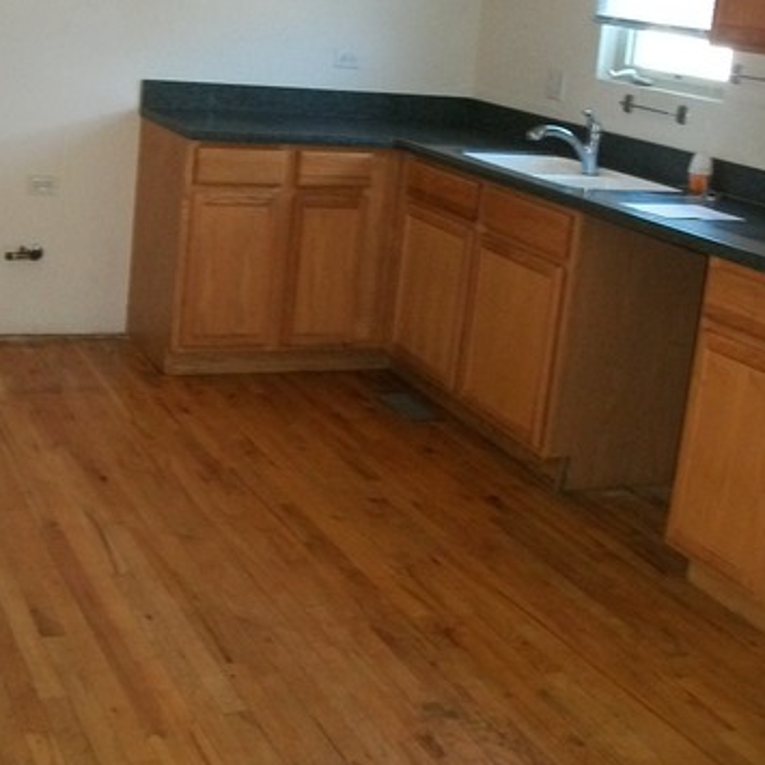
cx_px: 237
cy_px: 304
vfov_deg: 33.3
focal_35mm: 51
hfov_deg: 33.0
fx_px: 1275
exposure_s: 1/30
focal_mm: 5.7
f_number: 2.9
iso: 240
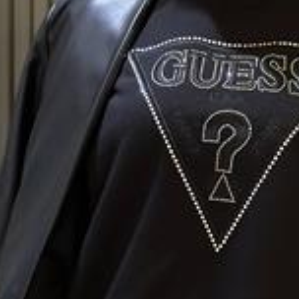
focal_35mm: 145
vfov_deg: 12.0
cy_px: 195
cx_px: 250
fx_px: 1417
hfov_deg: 12.0
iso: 160
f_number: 1.78
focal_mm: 6.86
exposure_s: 1/50
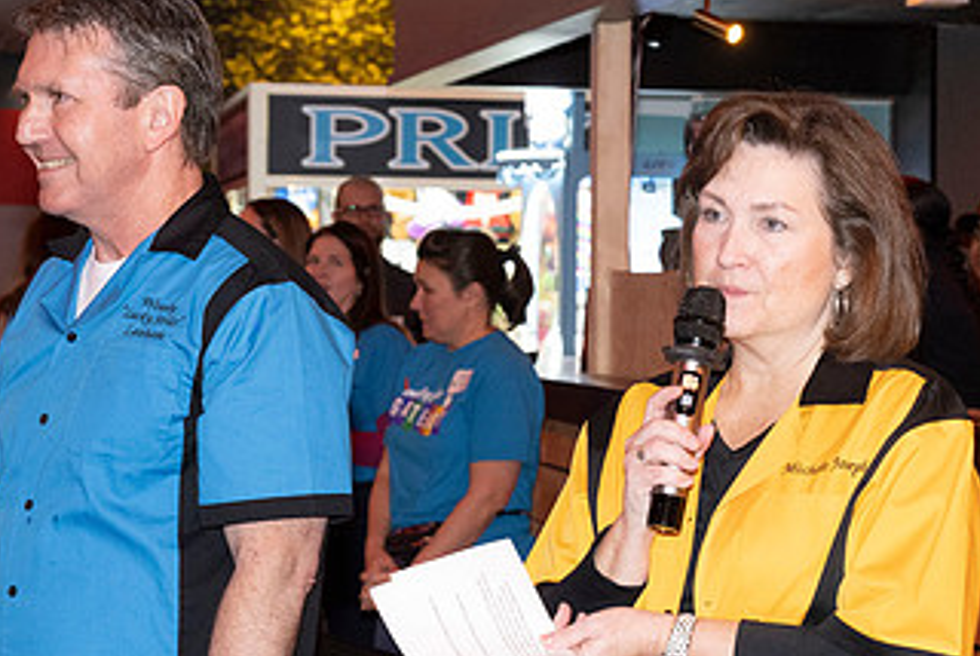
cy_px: 418
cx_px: 728
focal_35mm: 118
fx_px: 3215
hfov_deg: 17.2
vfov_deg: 11.6
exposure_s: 1/60
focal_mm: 47
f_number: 5.6
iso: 1600
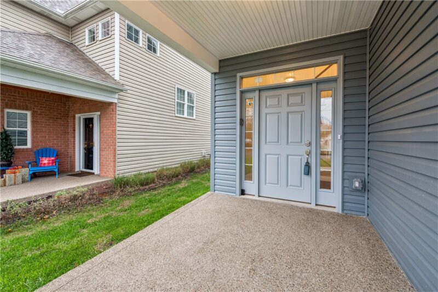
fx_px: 170
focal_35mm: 14
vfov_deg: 81.3
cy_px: 146
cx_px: 219
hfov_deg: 104.2
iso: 50
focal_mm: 14
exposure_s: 1/4
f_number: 11
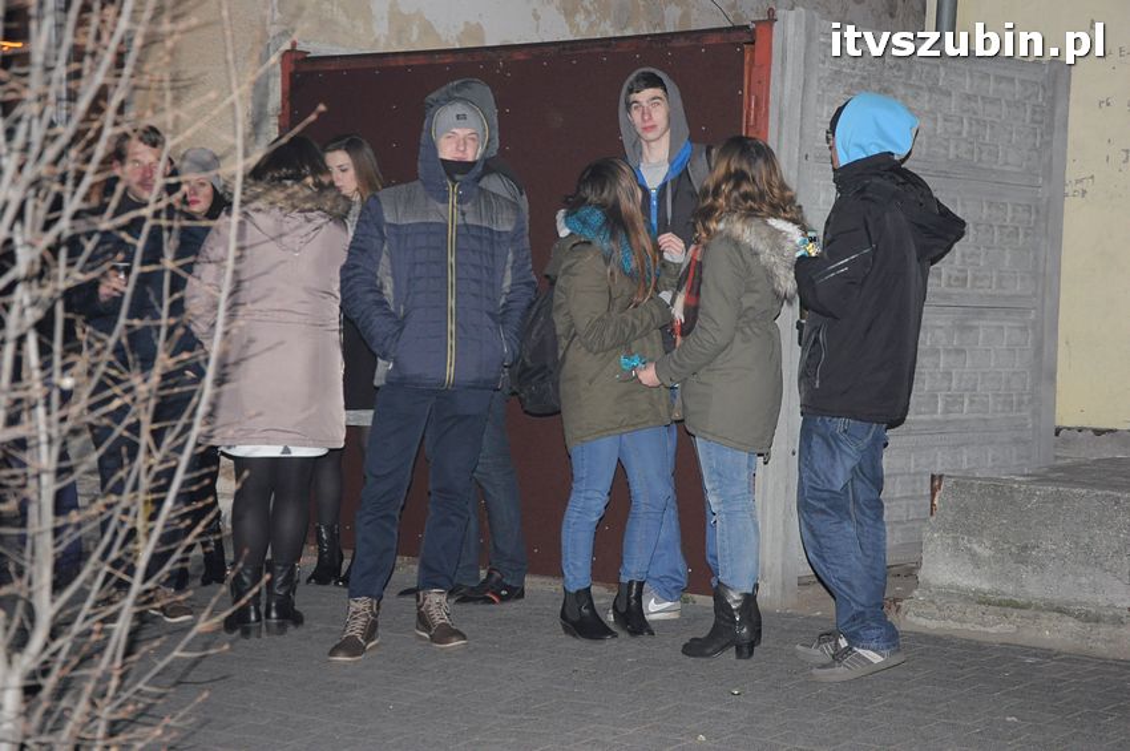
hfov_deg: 31.9
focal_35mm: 63
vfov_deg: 21.5
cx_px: 565
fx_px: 1976
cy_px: 376
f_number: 4.8
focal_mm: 42
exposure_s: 1/60
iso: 1250
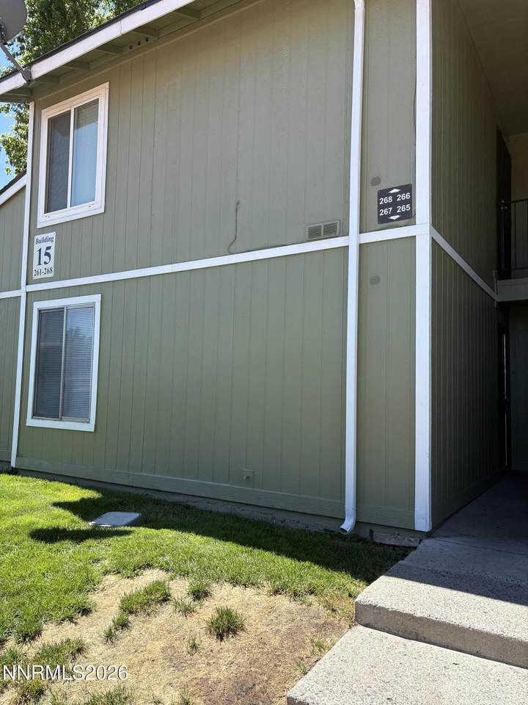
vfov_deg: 67.3
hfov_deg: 53.1
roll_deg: -1.4
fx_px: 529
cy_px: 352
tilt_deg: +3.8
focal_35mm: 26
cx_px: 264
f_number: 1.6
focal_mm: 5.96
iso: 50
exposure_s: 1/1048
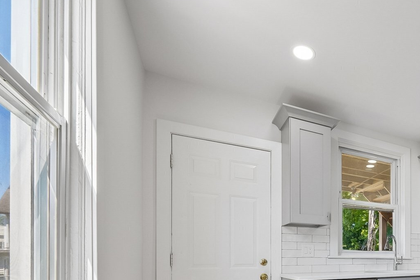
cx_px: 380
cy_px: 261
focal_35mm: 24
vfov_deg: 46.9
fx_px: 280
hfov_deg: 61.8
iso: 400
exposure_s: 1/30
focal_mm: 12
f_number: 11
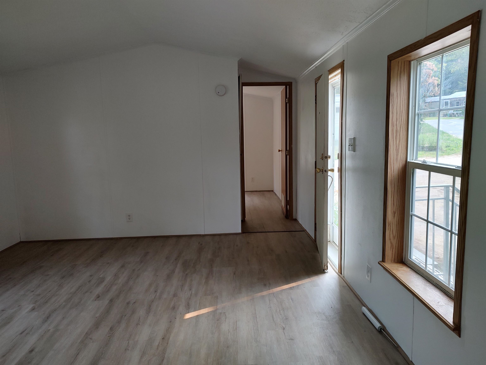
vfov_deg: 56.8
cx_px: 243
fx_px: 337
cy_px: 182
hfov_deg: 71.6
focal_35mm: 24
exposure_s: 1/120
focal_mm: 5.88
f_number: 1.9
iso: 284
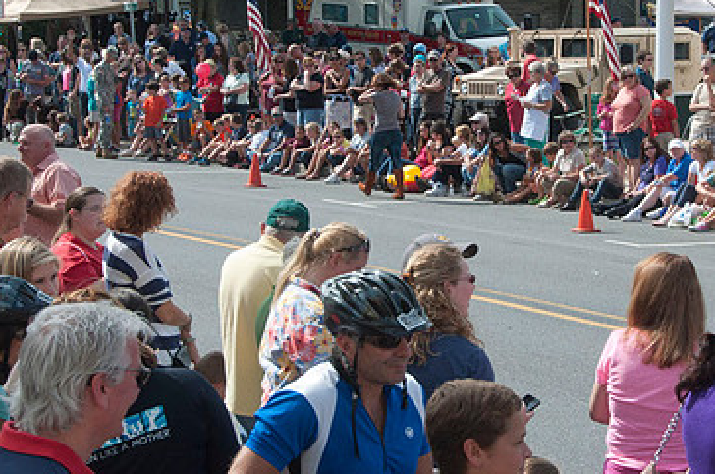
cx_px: 501
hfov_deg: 18.5
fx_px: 2180
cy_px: 145
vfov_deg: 12.4
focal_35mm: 110
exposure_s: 1/640
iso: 800
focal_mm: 46
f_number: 11
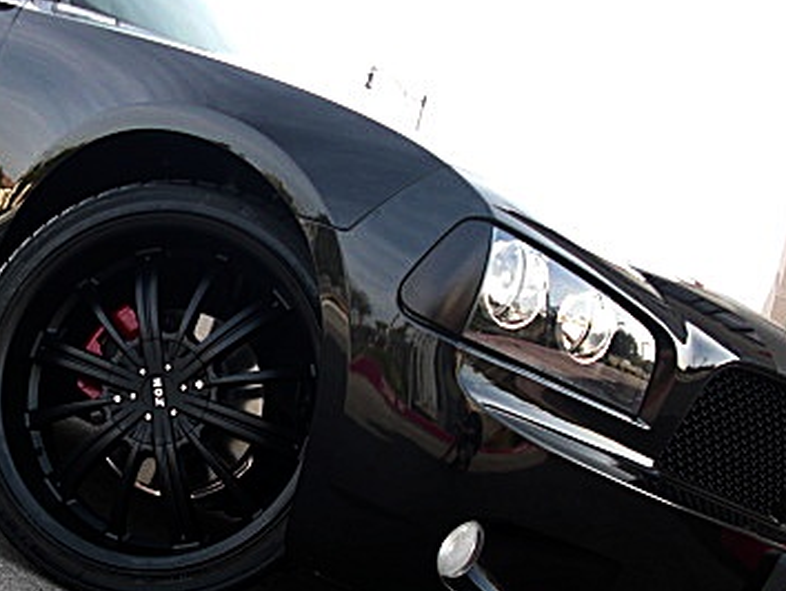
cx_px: 189
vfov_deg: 22.6
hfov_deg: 29.3
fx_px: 1477
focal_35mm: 65
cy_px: 329
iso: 50
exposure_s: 1/125
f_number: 2.8
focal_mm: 6.3
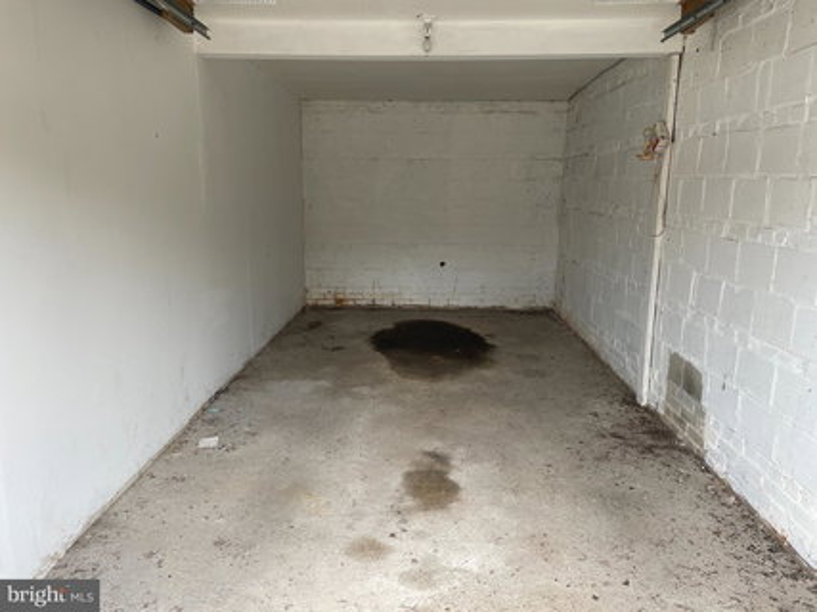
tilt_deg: -11.1
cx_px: 408
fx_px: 613
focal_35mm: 26
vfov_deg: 53.0
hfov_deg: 67.3
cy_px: 306
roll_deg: -0.5
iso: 32
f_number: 1.6
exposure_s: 1/248
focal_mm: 4.2
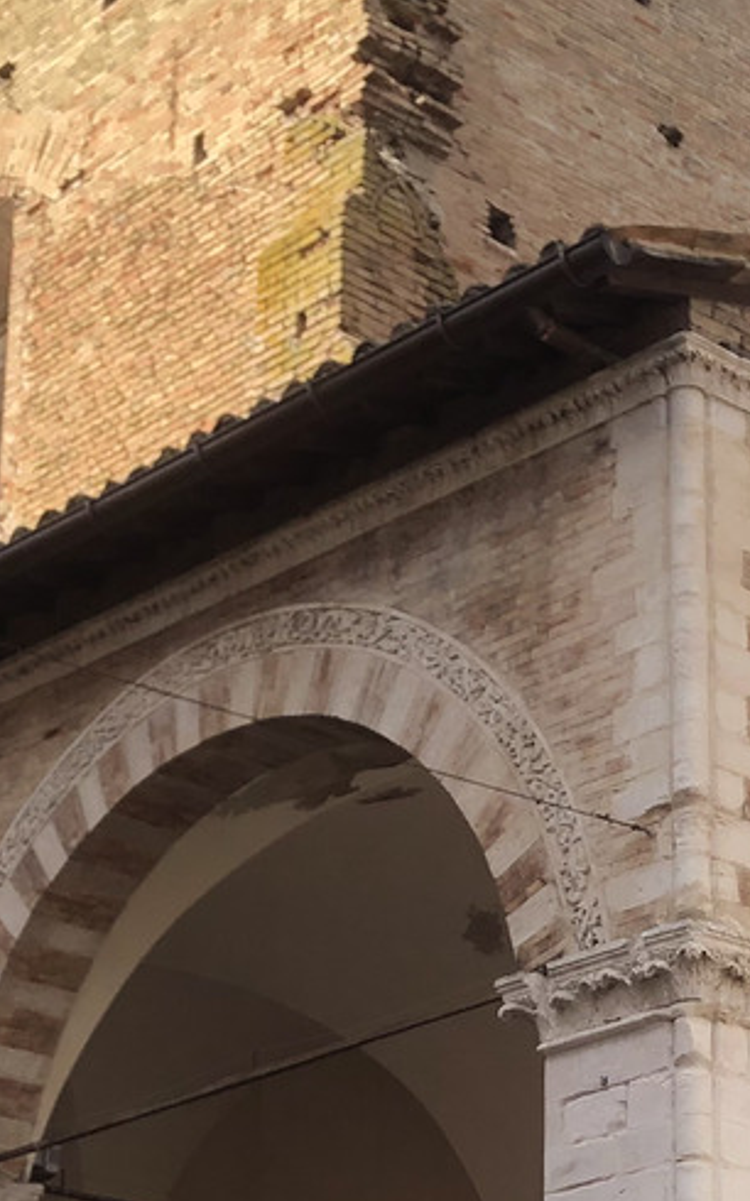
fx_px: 3174
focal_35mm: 97
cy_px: 1051
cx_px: 701
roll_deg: +2.0
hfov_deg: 13.3
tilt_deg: +17.4
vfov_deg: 21.0
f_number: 1.8
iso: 20
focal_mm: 4
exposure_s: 1/842
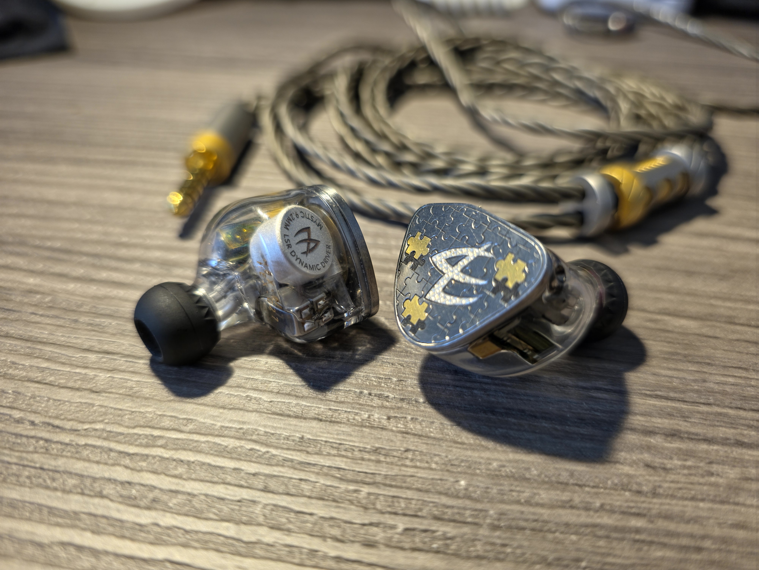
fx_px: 504
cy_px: 285
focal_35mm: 23
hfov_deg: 73.9
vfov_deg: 58.9
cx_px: 380
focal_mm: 6.3
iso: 25
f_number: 1.7
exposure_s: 1/26
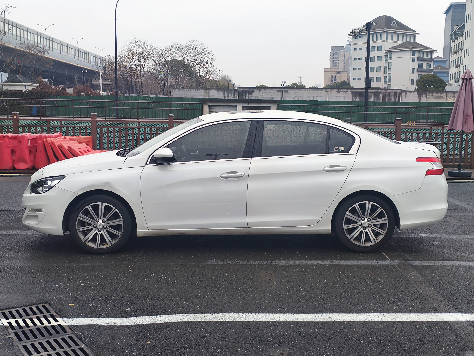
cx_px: 237
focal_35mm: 42
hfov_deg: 44.8
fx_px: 575
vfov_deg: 34.3
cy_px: 178
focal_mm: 5.84
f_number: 1.6
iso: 80
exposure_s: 1/100
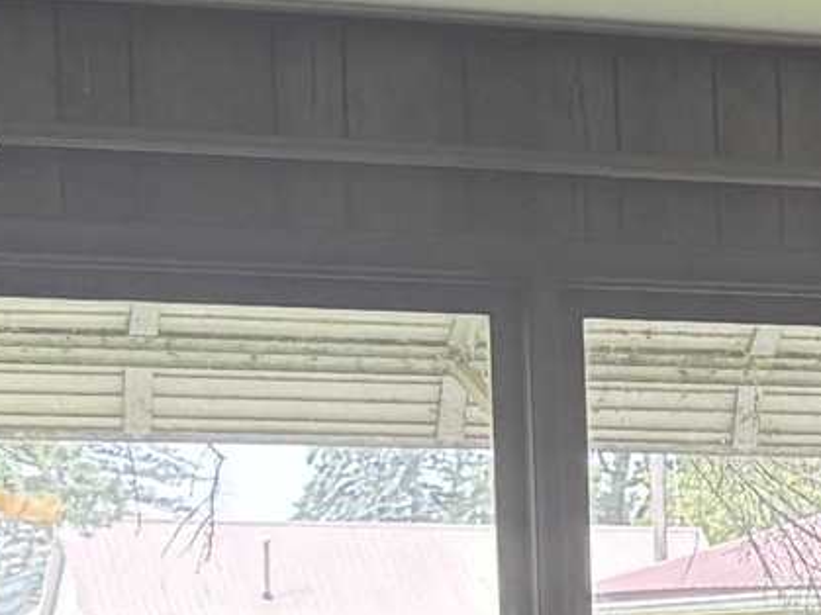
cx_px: 1477
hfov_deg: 10.6
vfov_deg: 8.2
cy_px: 1028
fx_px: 4173
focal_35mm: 176
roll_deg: +0.1
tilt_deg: -5.7
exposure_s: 1/121
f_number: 1.78
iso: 200
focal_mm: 6.76
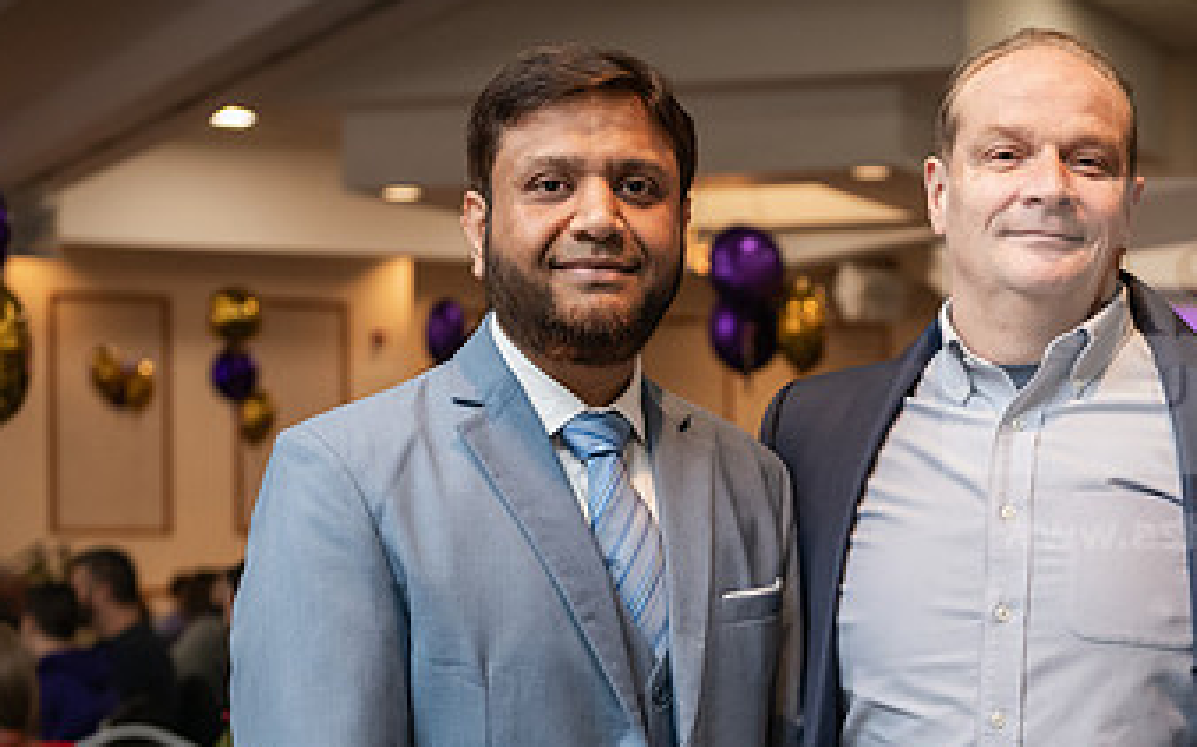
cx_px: 836
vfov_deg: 13.3
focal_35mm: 98
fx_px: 3196
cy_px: 607
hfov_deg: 21.1
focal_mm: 56
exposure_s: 1/200
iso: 1600
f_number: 3.5
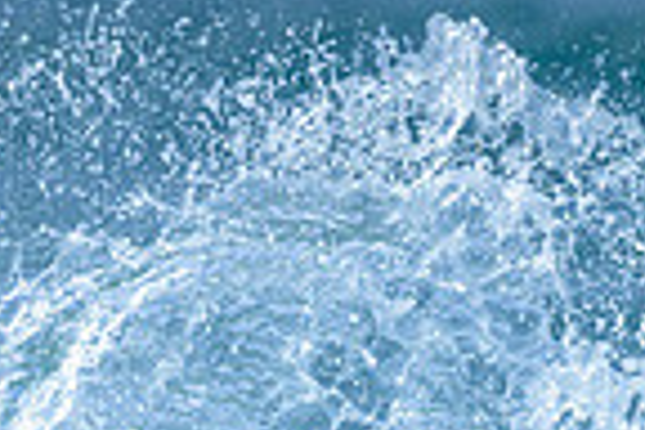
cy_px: 1033
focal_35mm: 4419
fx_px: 79168
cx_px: 386
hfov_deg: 0.5
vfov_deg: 0.3
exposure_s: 1/2000
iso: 220
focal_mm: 800
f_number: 6.3
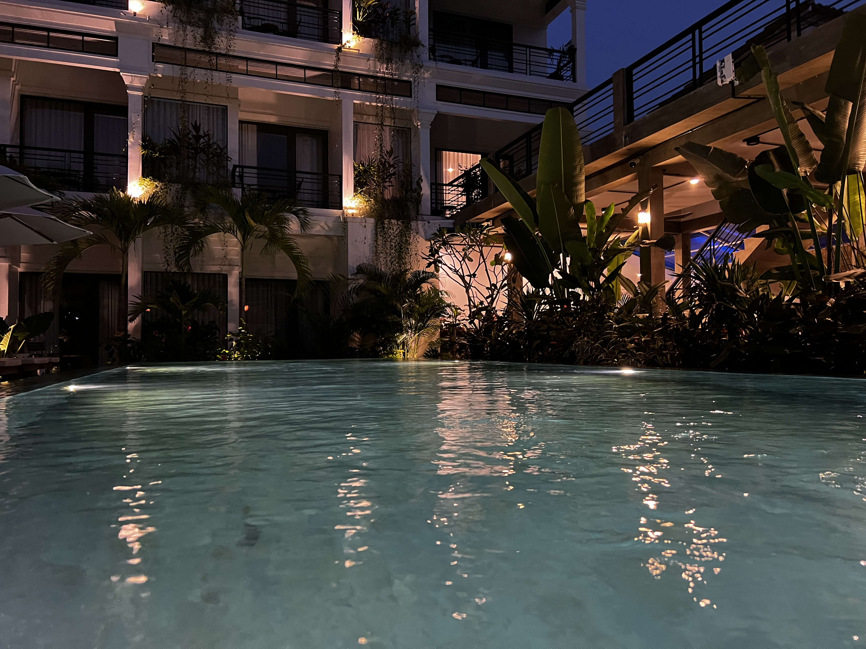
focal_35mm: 26
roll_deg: +0.6
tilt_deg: +1.9
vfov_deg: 53.1
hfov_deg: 67.3
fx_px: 650
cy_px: 324
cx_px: 433
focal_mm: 5.7
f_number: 1.5
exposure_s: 1/30
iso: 500
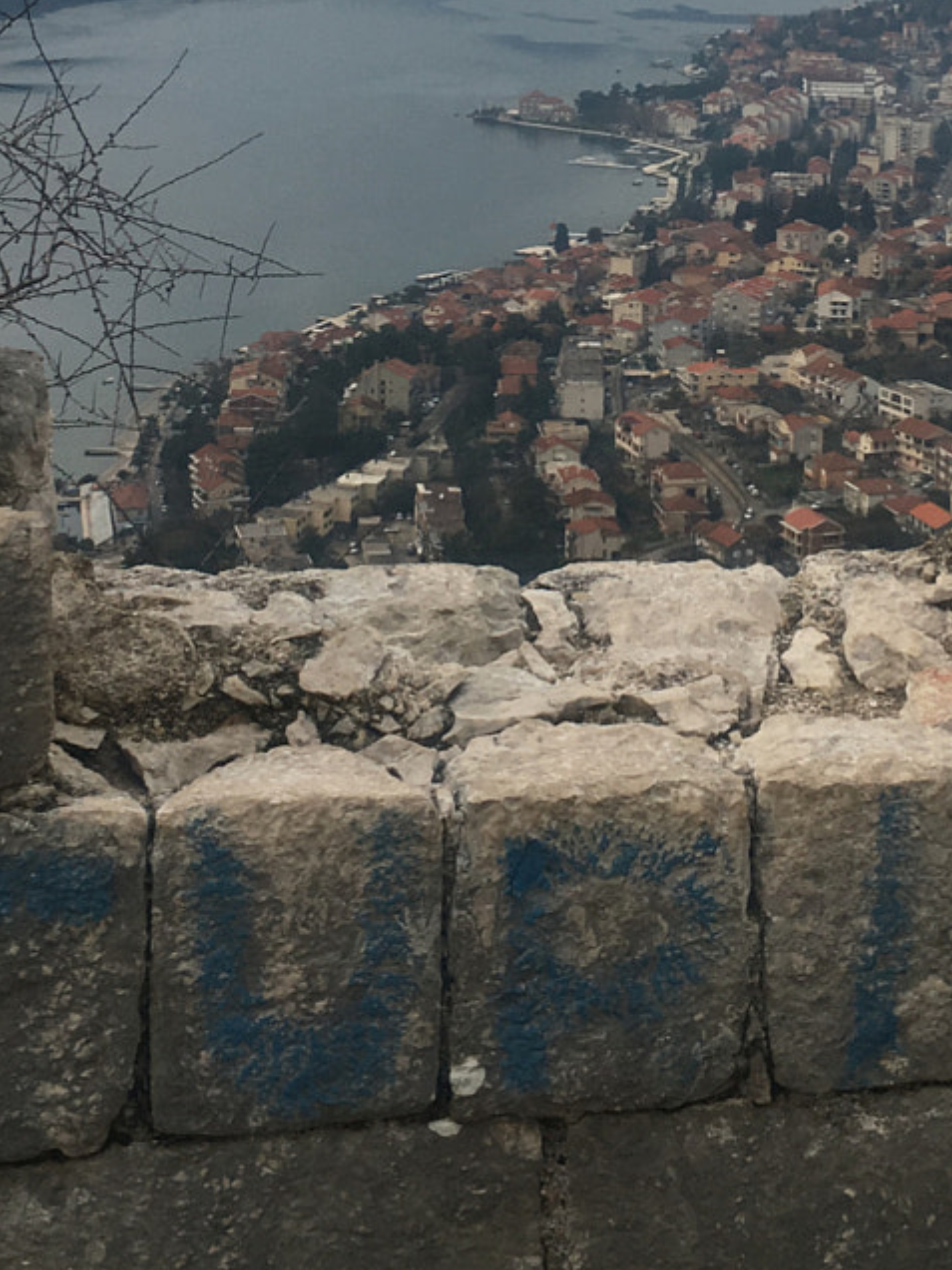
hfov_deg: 20.2
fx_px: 2677
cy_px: -40
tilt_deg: -3.4
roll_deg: -1.0
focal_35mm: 73
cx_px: 553
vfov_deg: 25.2
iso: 25
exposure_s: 1/100
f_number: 2.2
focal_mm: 4.15
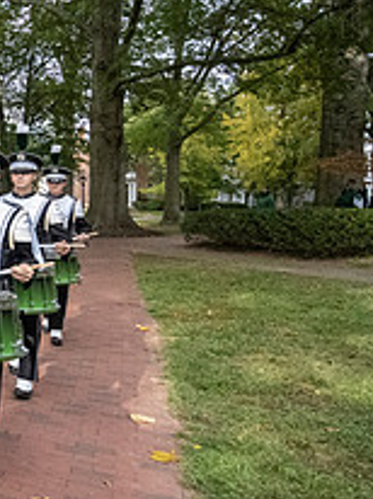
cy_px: 205
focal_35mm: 38
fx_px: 547
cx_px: -293
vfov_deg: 48.8
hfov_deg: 22.4
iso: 6400
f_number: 4
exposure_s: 1/8000
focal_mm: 14
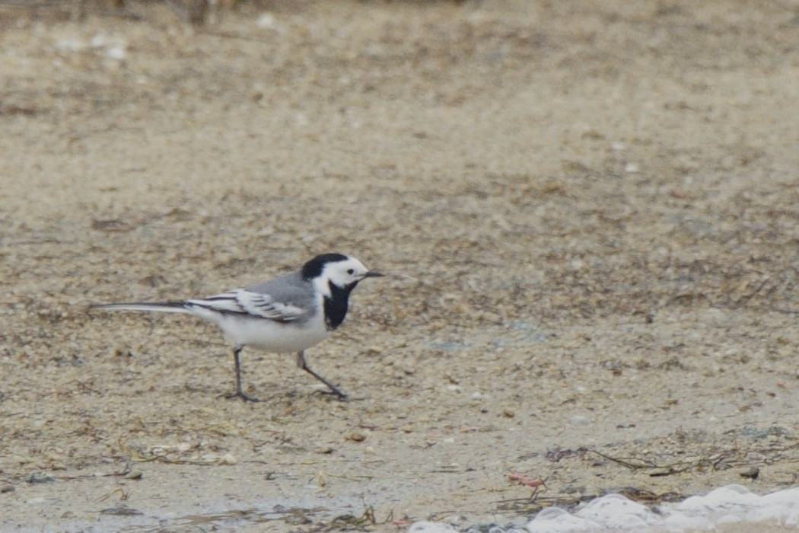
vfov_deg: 2.3
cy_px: 266
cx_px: 400
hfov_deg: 3.4
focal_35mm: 600
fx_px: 13316
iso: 1000
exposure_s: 1/500
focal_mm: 600
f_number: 7.1
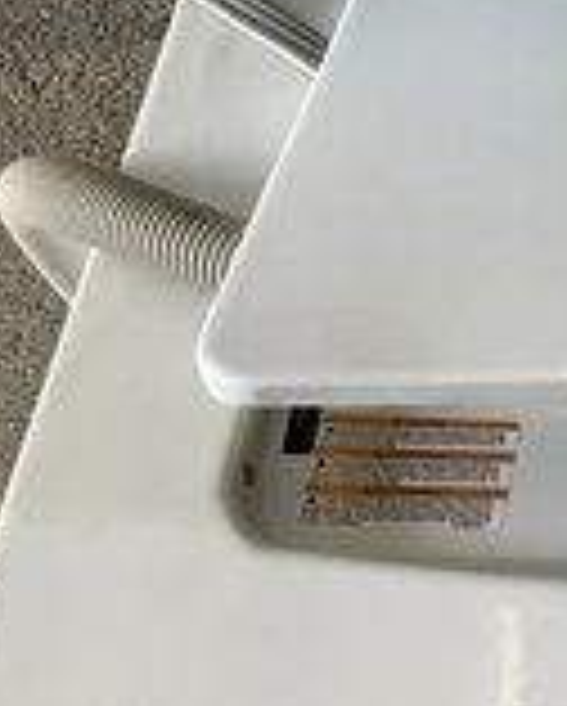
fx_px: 1507
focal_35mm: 72
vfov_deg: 26.4
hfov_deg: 19.2
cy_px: 400
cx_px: 801
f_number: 1.8
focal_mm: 3
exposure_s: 1/120
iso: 32
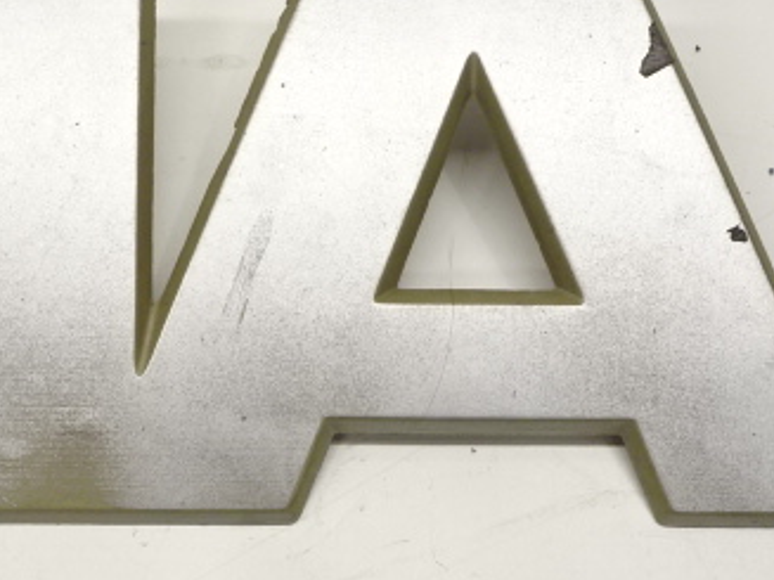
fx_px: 2012
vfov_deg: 16.4
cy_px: 282
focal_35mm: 90
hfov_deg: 21.8
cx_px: 322
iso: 125
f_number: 4.5
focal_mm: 7.87
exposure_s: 1/50
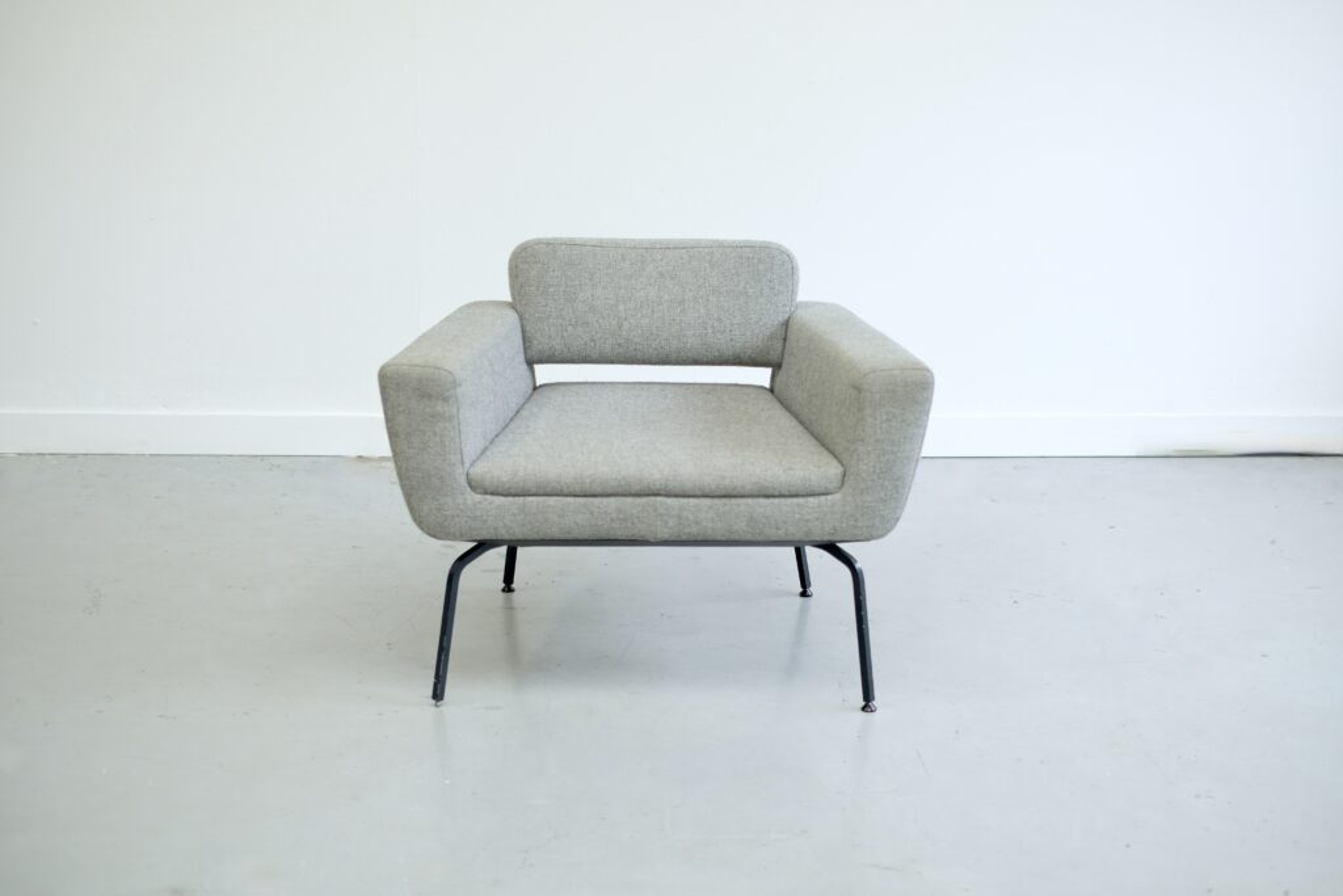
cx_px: 672
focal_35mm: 53
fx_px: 1977
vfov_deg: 25.5
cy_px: 448
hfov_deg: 37.5
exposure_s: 1/180
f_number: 2
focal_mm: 35
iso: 800
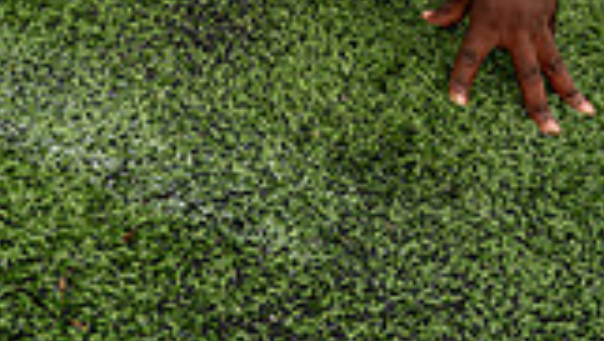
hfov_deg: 19.8
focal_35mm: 108
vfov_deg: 9.9
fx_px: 1732
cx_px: 281
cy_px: -465
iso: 100
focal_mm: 37
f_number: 5.6
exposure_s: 1/320
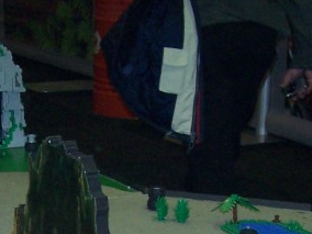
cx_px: 57
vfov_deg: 10.5
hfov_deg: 14.3
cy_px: 332
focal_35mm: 137
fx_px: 1235
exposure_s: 1/60
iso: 140
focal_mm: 6.3
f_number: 2.8
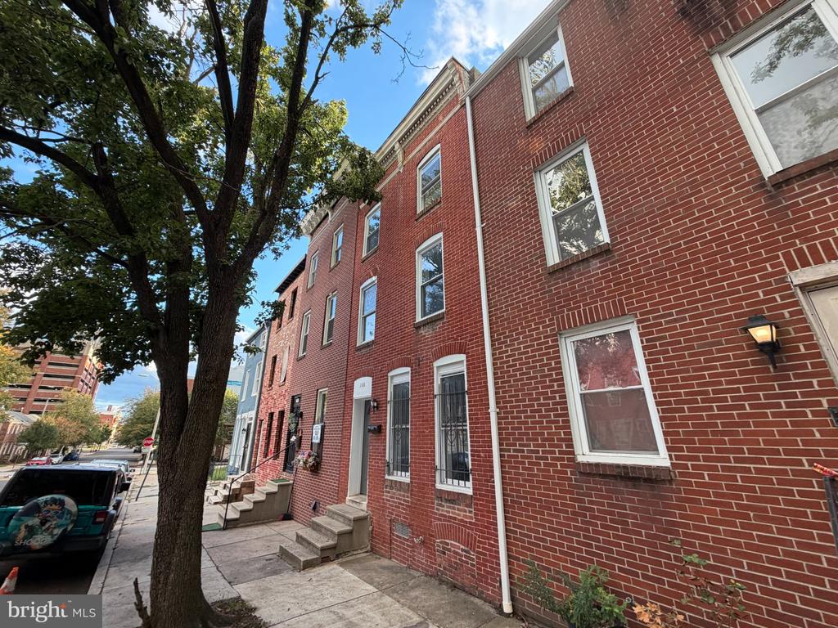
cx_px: 419
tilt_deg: +19.7
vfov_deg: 85.7
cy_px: 314
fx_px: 339
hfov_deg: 102.1
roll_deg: +0.7
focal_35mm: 14
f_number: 2.2
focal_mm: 2.22
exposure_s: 1/121
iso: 100
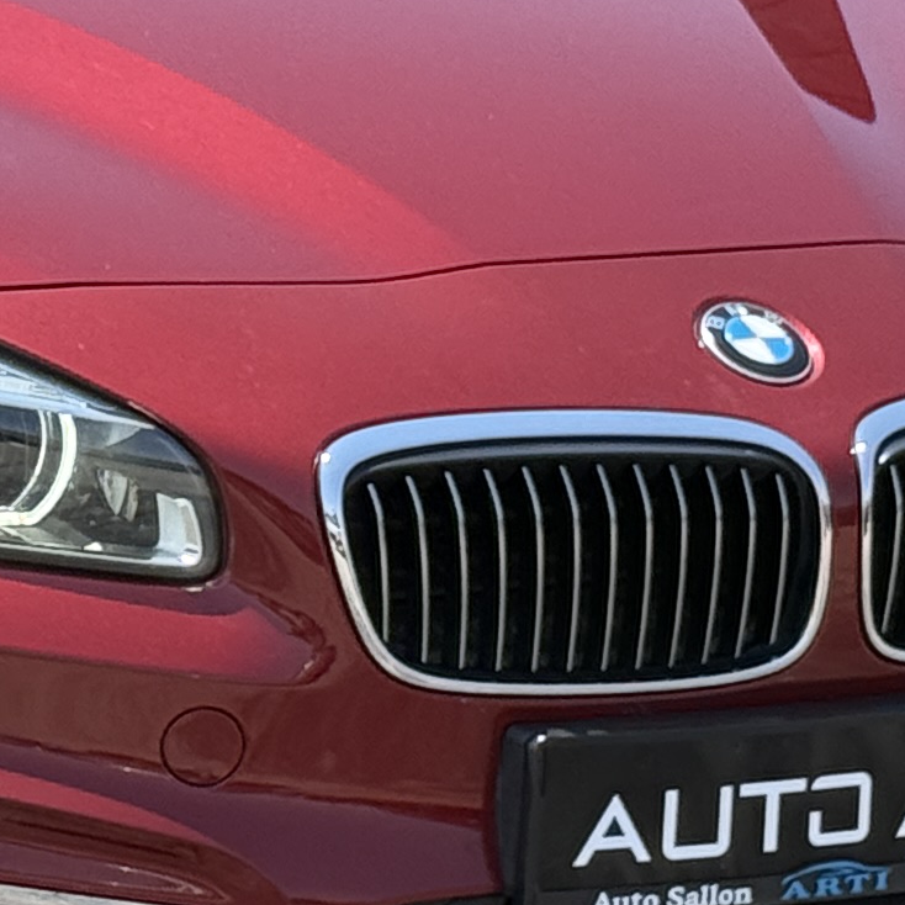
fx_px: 6892
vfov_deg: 7.5
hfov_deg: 7.5
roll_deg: -1.3
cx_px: -138
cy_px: 170
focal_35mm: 233
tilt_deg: -3.2
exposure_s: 1/2577
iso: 100
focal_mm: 6.76
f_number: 1.78
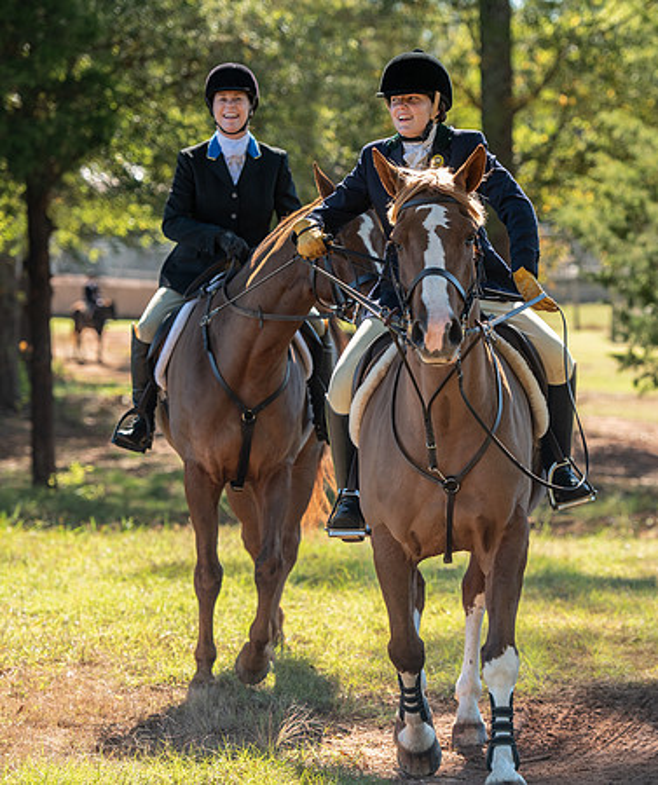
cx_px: 440
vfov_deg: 12.4
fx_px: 3625
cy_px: 395
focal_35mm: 153
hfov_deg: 10.4
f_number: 4
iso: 280
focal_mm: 110
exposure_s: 1/320
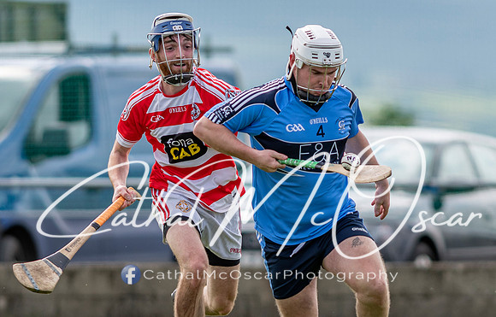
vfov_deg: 1.4
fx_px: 12630
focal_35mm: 928
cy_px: 208
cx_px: 284
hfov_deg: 2.2
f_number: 2.8
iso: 100
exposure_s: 1/1250
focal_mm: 300
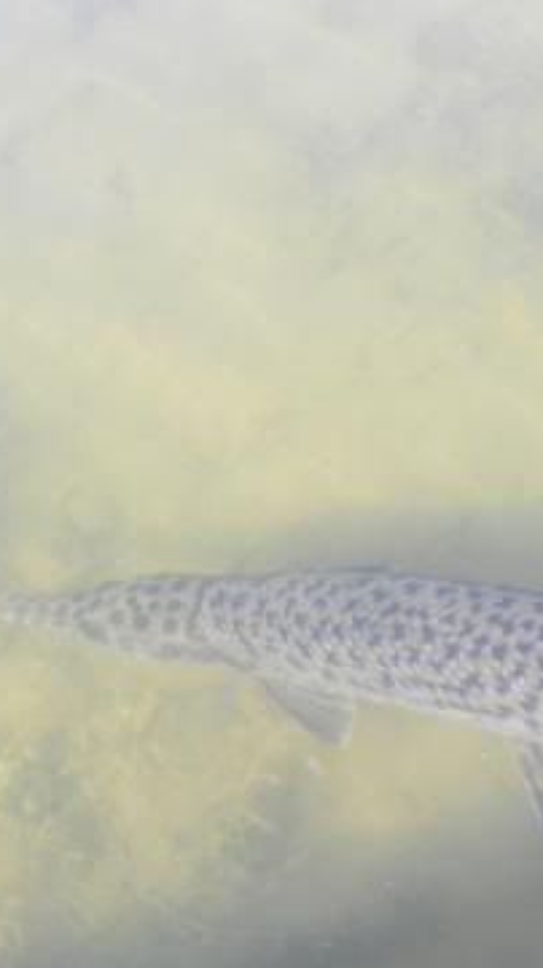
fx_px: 1616
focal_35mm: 63
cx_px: 567
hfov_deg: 18.5
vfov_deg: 32.5
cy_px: 764
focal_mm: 4.6
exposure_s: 1/125
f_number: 2.8
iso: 80
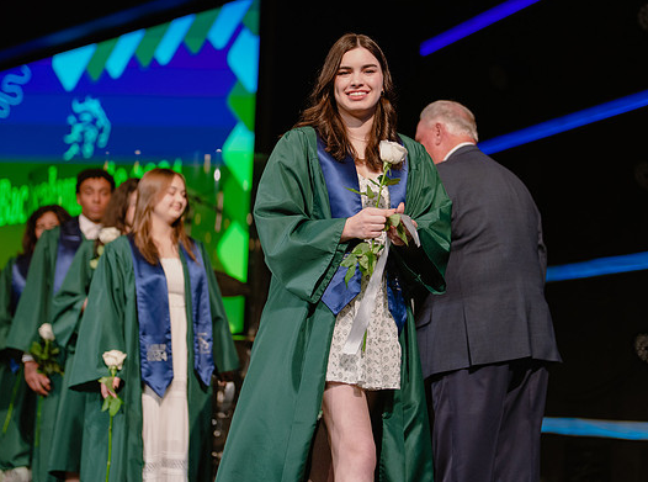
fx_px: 1306
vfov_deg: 20.9
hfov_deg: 27.9
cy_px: 197
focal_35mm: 70
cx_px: 343
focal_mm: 50
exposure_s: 1/320
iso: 640
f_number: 1.2
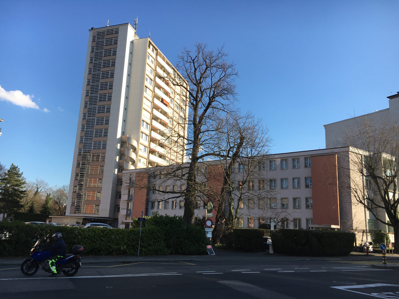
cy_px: 150
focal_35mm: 29
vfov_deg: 48.2
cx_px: 200
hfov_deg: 61.7
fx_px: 334
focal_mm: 4.15
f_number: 2.2
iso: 25
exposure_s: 1/894
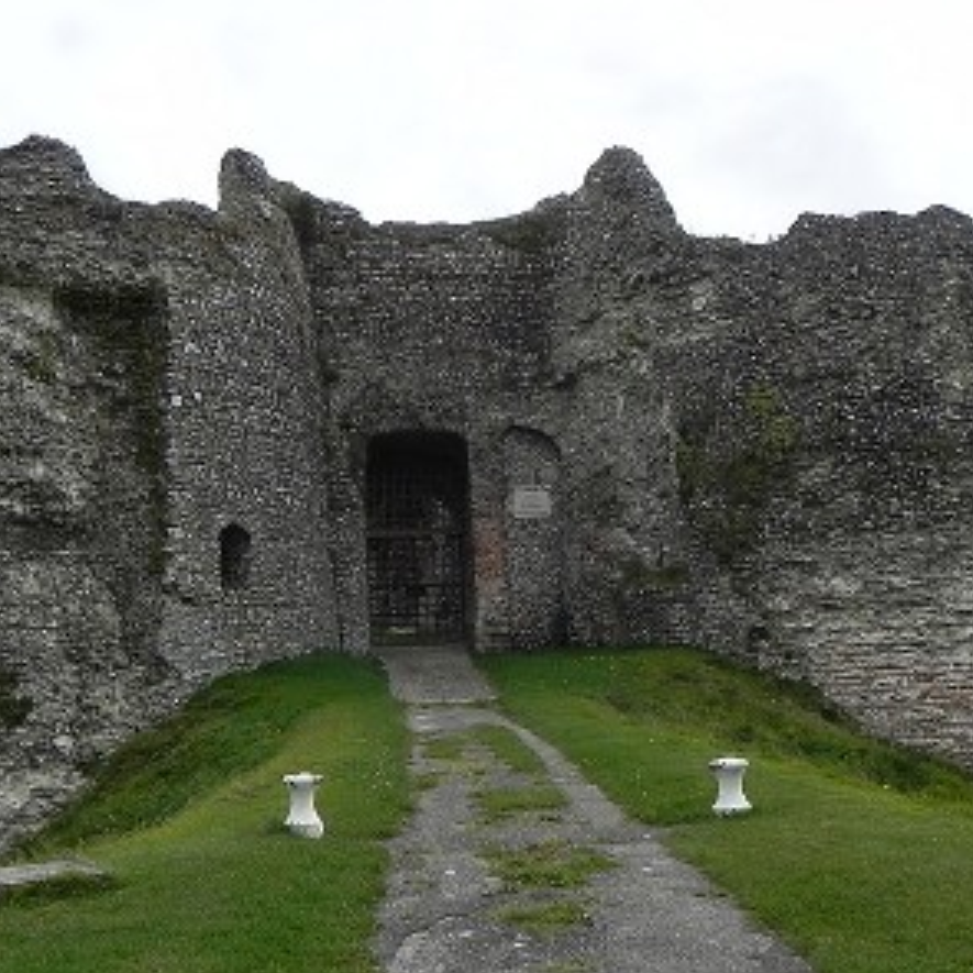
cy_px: 524
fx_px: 1304
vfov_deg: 40.9
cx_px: 505
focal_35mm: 41
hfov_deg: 40.9
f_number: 6.3
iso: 160
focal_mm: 5.2
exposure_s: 1/293
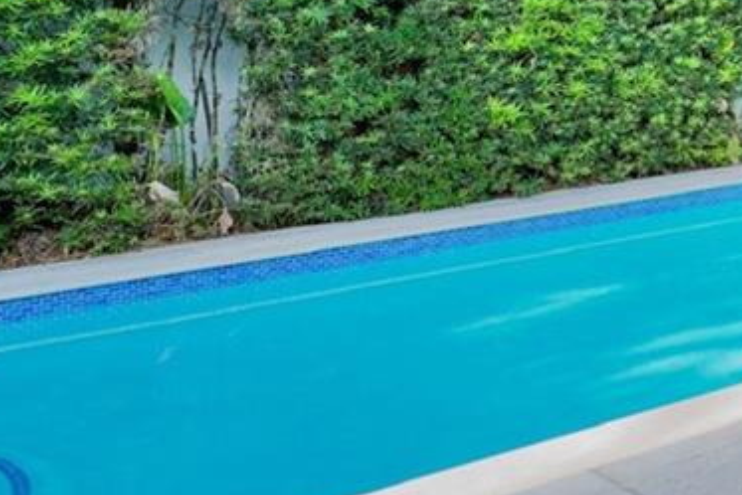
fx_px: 1237
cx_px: 1247
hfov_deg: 23.0
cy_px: -20
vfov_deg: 21.7
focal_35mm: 60
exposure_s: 1/500
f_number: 5
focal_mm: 14
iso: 640
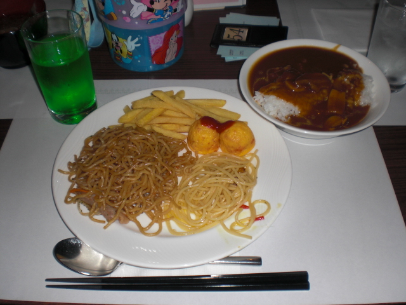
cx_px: 203
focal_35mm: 38
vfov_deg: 37.7
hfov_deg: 49.0
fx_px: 446
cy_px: 152
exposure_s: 1/60
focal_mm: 6.3
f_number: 3.1
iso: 64
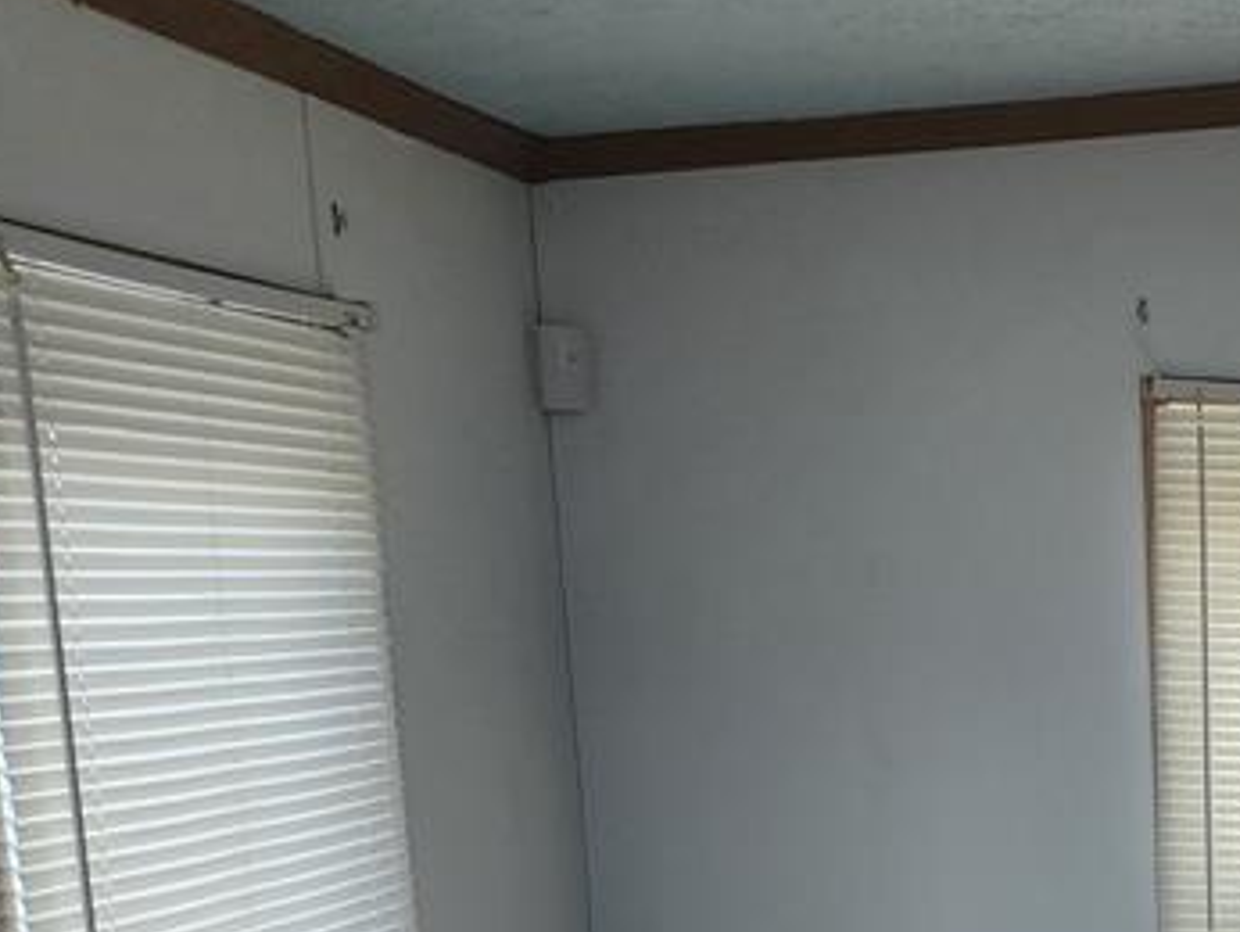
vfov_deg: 20.1
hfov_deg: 24.6
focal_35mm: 68
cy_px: 1161
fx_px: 2438
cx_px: 1638
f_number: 1.8
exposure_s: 1/180
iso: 100
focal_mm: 6.4
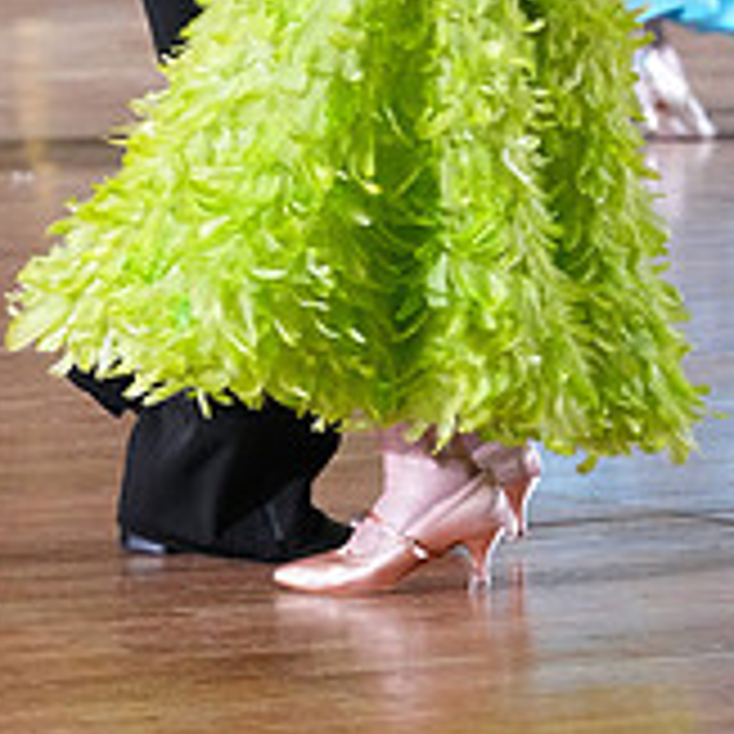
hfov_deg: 4.8
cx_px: 187
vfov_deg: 4.8
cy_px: -216
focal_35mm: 362
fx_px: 8684
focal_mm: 120
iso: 6400
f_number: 4.5
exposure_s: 1/400
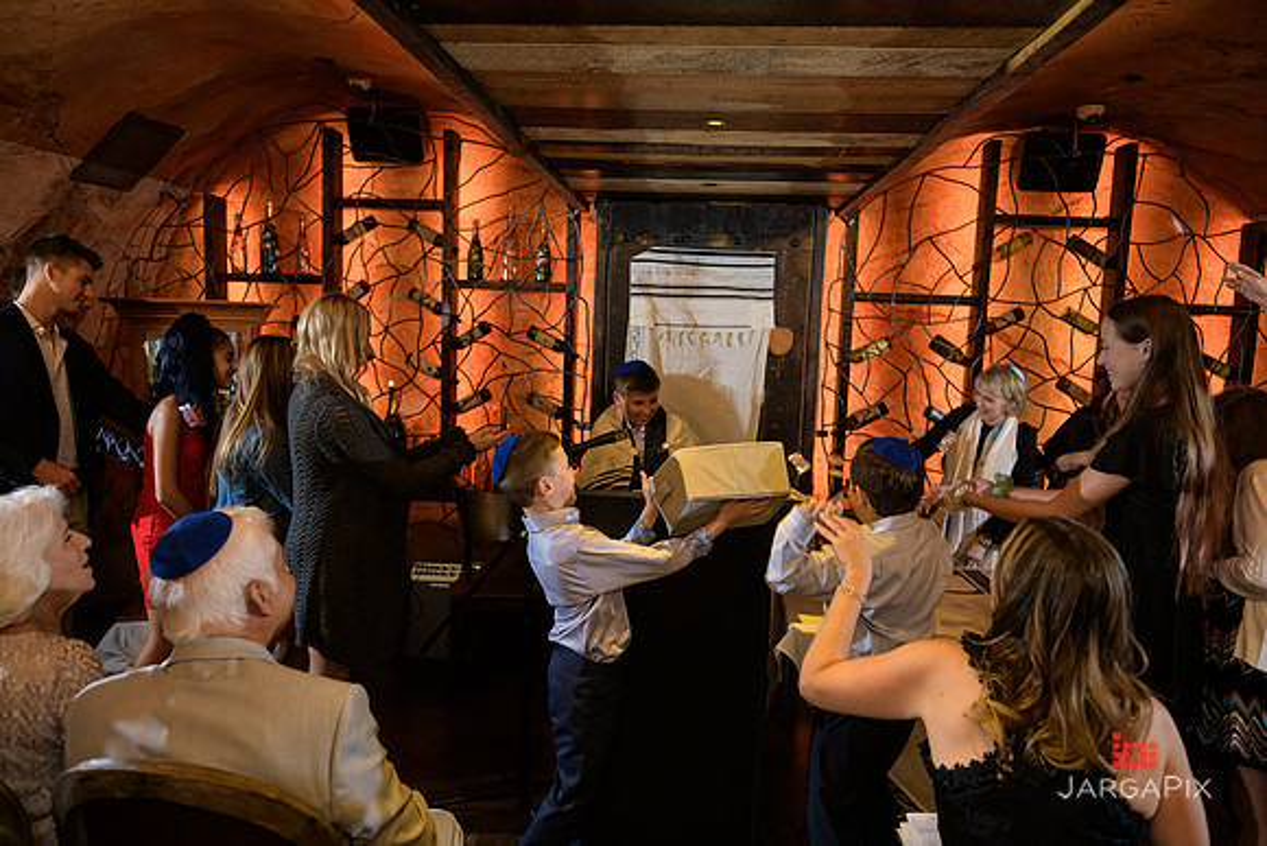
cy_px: 423
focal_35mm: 24
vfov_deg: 53.2
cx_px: 634
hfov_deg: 73.7
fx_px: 845
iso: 1600
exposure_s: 1/125
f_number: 3.2
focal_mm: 24
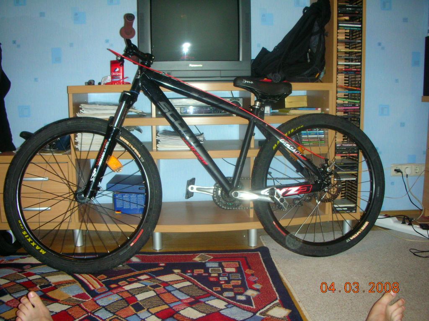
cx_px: 214
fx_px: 434
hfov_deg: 52.6
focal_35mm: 35
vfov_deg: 40.7
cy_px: 160
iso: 111
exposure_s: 1/60.1
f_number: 3
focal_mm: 5.8
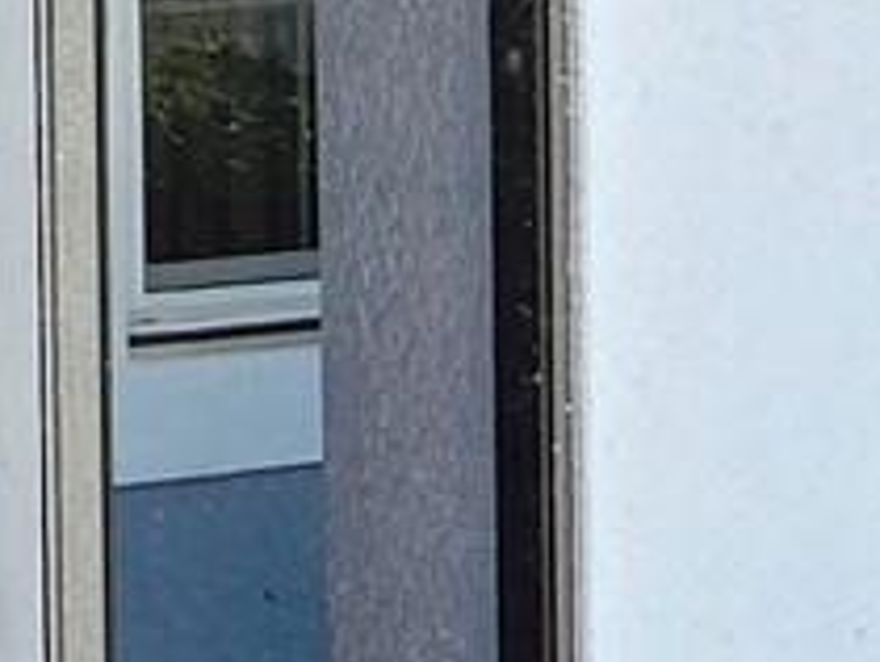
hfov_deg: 19.0
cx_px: -105
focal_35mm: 99
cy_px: -243
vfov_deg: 14.3
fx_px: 2520
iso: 40
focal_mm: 1.74
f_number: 2.2
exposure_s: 1/210
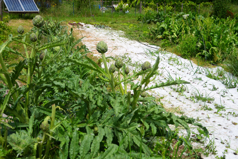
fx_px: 278
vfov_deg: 31.9
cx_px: 119
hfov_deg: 46.4
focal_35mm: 42
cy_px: 80
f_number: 4.2
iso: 400
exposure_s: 1/2500
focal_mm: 28
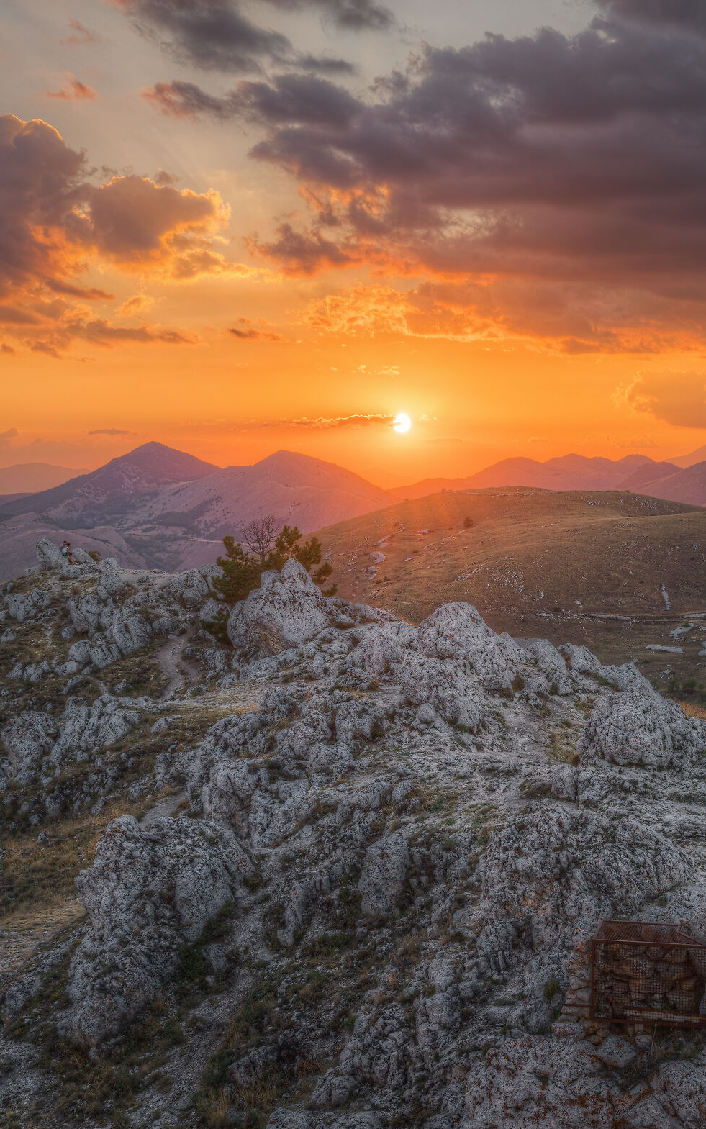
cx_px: 663
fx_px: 1631
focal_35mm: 53
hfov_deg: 23.6
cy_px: 564
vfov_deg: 38.2
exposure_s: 1/30
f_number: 11
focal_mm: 34
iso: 100
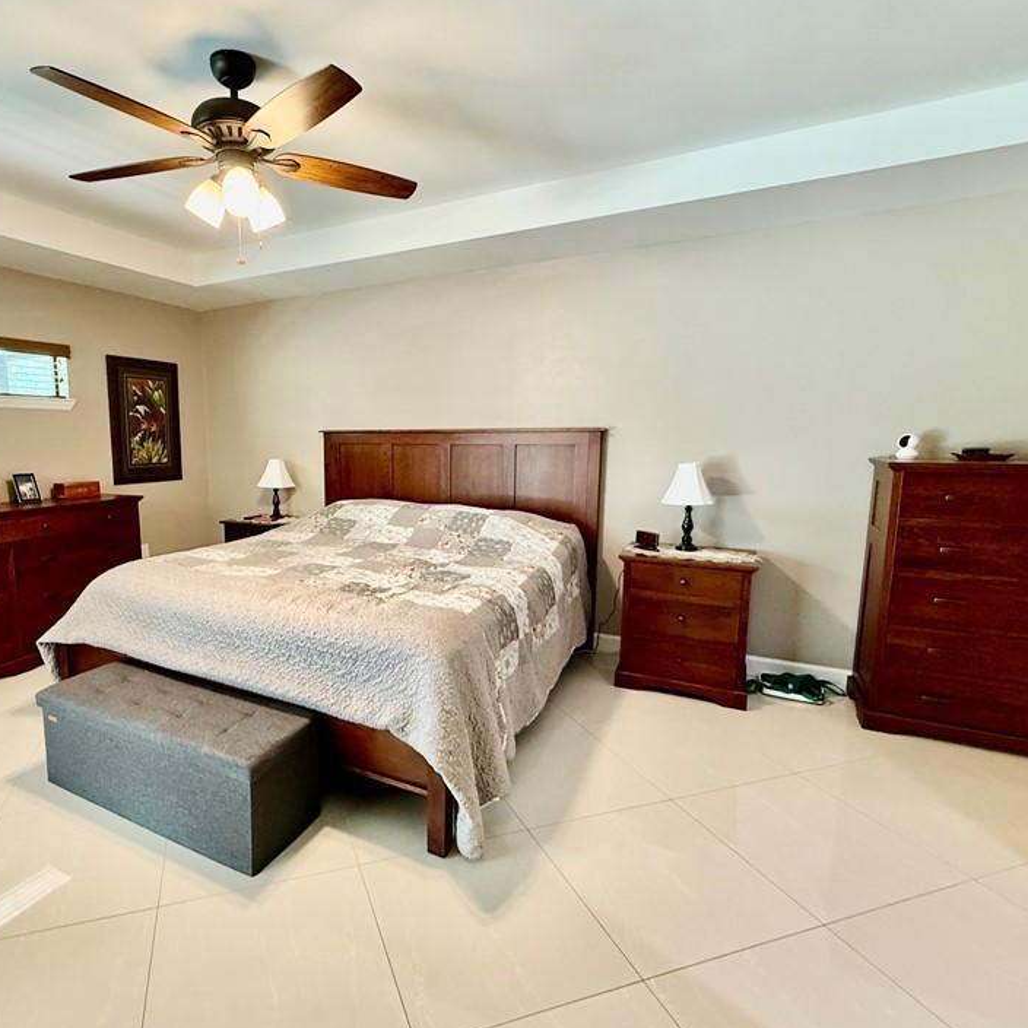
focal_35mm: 18
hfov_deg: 79.6
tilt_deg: -8.2
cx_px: 400
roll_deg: -0.1
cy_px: 520
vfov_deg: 80.7
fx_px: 605
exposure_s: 1/60
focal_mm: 2.22
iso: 320
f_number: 2.2
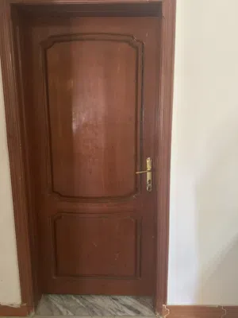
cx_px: 119
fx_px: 220
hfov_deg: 56.8
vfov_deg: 71.6
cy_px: 159
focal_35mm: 24
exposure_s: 1/33
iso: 800
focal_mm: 6.86
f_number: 1.78
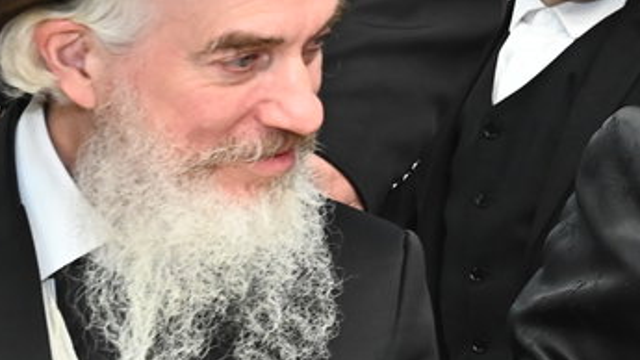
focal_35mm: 204
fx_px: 3462
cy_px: 32
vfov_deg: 5.9
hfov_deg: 10.4
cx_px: 811
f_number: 5
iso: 2000
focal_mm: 48
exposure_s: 1/200
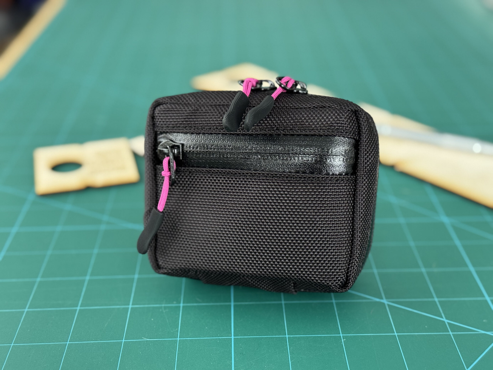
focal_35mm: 48
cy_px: 185
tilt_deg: -28.2
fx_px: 684
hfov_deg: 39.7
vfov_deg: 30.3
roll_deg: +1.0
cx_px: 246
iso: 320
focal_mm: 6.76
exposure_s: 1/40
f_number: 1.78
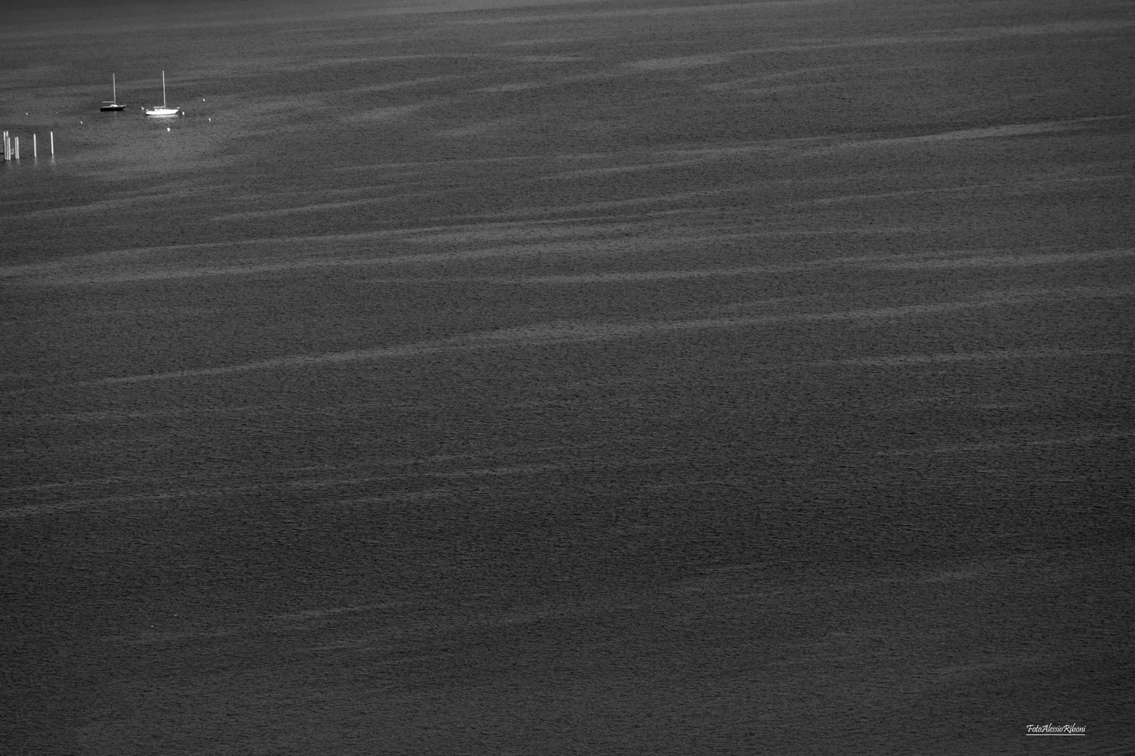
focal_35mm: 375
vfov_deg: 3.7
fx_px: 11822
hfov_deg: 5.5
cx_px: 568
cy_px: 378
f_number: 11
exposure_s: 1/160
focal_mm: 250
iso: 100
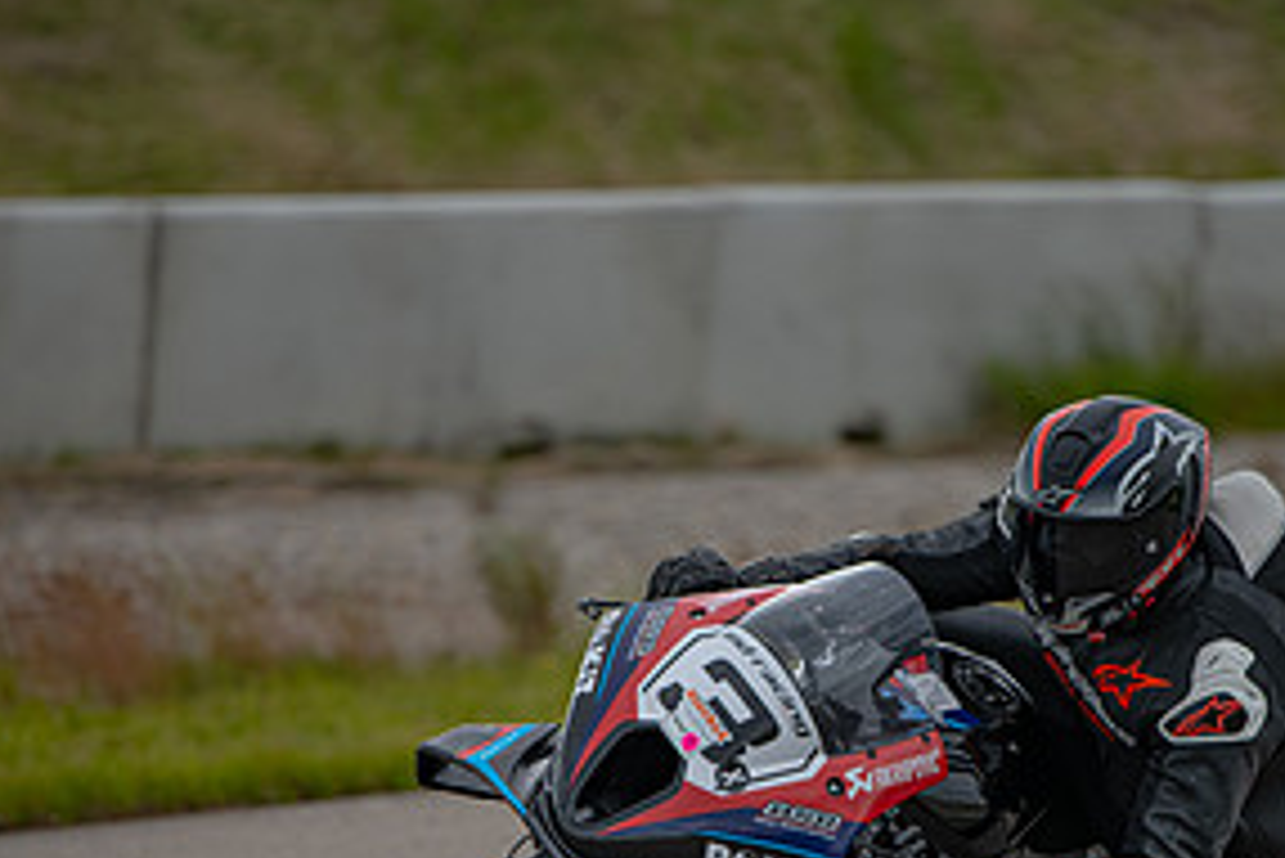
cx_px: 773
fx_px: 14499
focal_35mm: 406
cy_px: 784
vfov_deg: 3.4
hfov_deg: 5.1
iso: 110
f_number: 2.8
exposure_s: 1/1600
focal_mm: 200
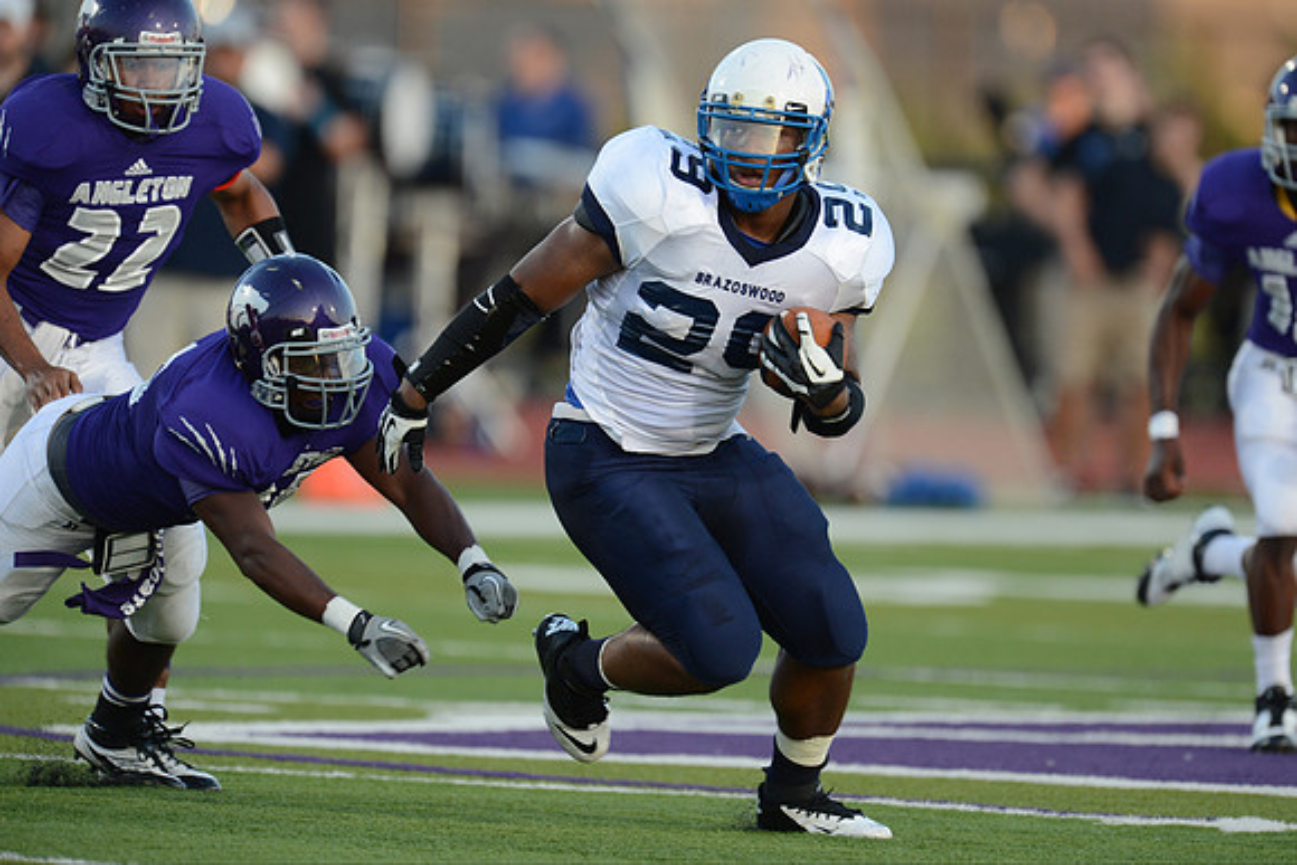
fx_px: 19819
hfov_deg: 3.7
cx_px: 648
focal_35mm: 550
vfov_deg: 2.5
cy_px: 432
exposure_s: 1/800
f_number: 4
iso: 1000
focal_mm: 550
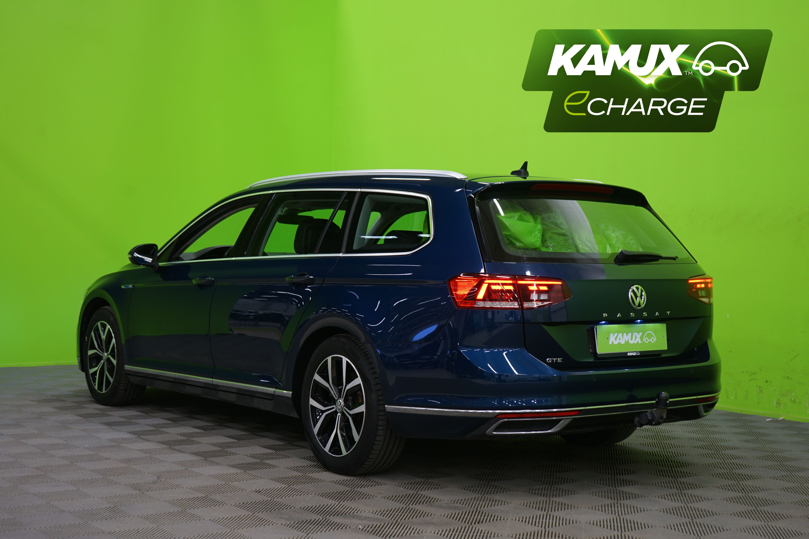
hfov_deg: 40.3
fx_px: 1101
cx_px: 404
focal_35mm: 49
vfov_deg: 27.5
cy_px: 270
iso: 400
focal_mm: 49
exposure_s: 1/8
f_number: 5
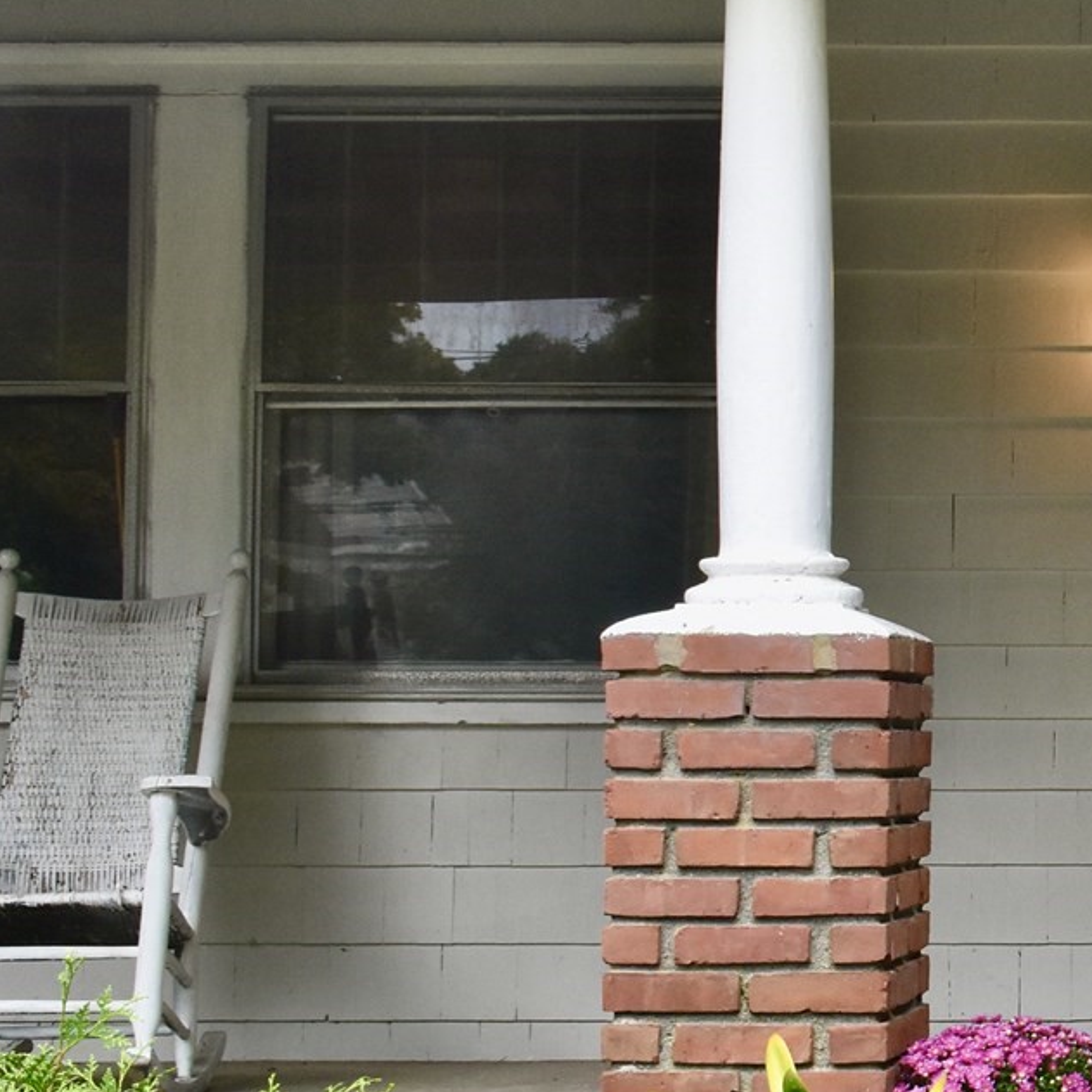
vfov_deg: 19.1
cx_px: 1533
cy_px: 562
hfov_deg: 17.5
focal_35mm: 91
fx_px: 3248
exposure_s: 1/250
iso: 800
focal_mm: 22
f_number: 8
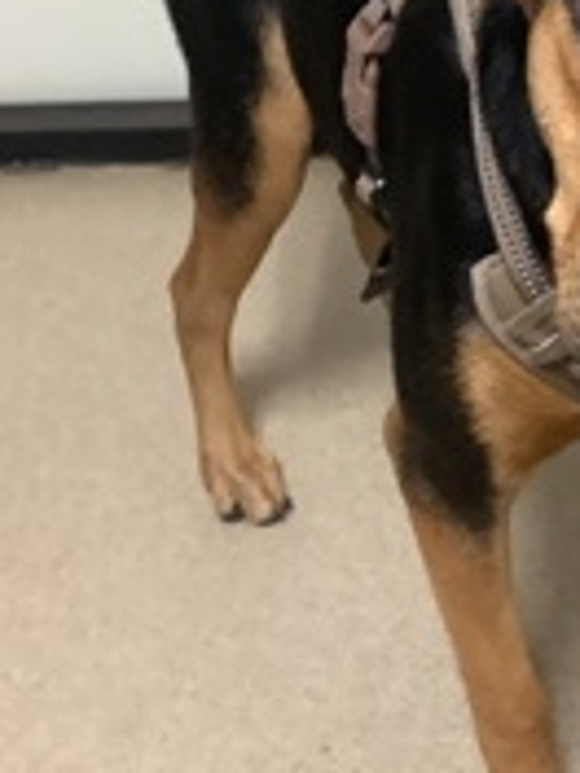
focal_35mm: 74
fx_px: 1653
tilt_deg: -31.9
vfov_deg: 26.2
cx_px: 679
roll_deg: -4.6
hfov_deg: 18.9
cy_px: 255
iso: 250
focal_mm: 3.3
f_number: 2.4
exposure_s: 1/40
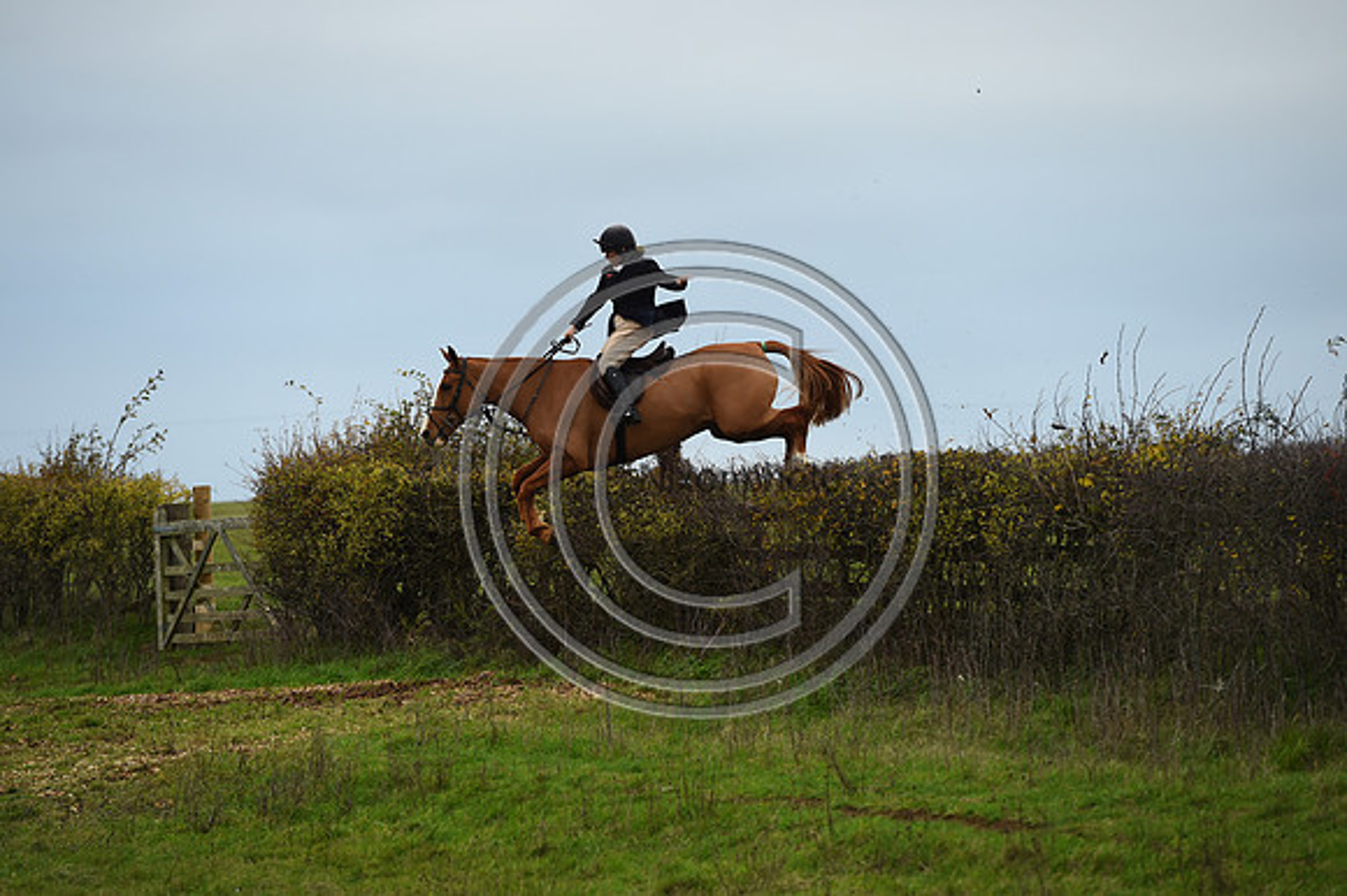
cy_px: 448
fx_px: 7479
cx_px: 674
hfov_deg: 10.3
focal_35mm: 200
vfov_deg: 6.9
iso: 1100
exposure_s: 1/1000
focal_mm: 200
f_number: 5
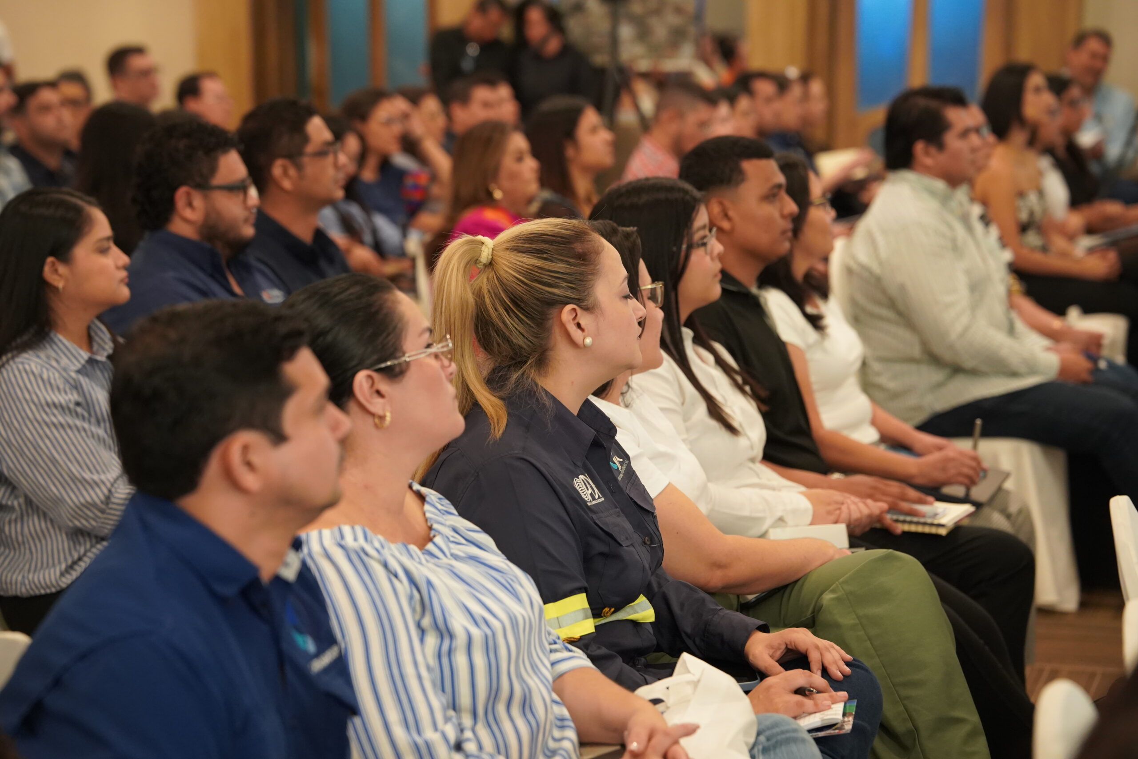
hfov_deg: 20.6
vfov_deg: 13.8
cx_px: 569
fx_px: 3129
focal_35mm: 99
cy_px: 380
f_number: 4
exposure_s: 1/160
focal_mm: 99
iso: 4000
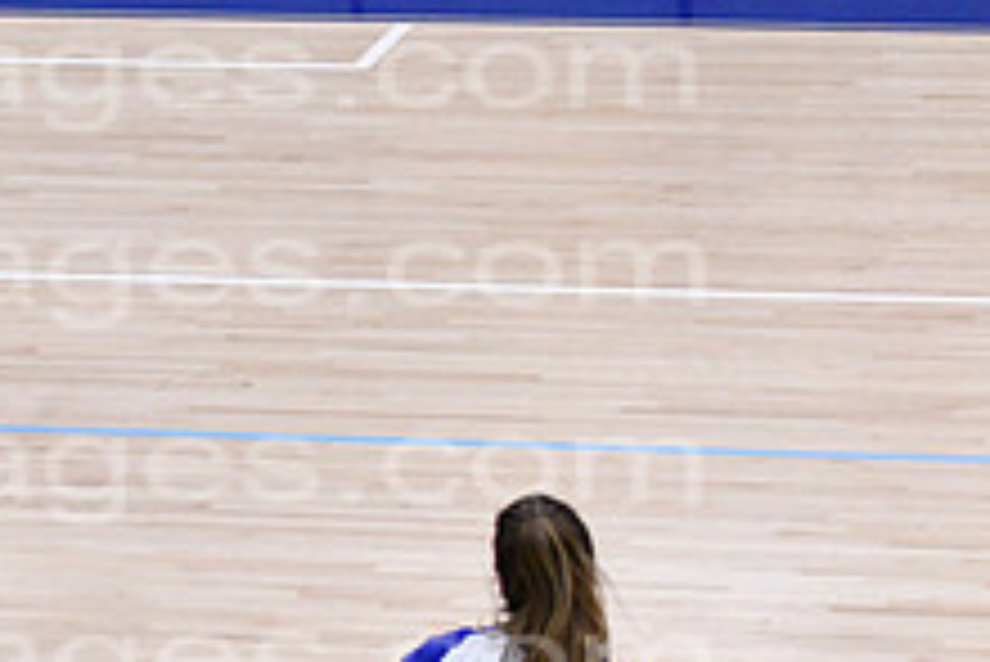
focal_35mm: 296
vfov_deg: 4.6
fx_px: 8154
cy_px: 372
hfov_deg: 6.9
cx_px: -306
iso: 6400
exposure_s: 1/1000
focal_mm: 75
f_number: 3.2
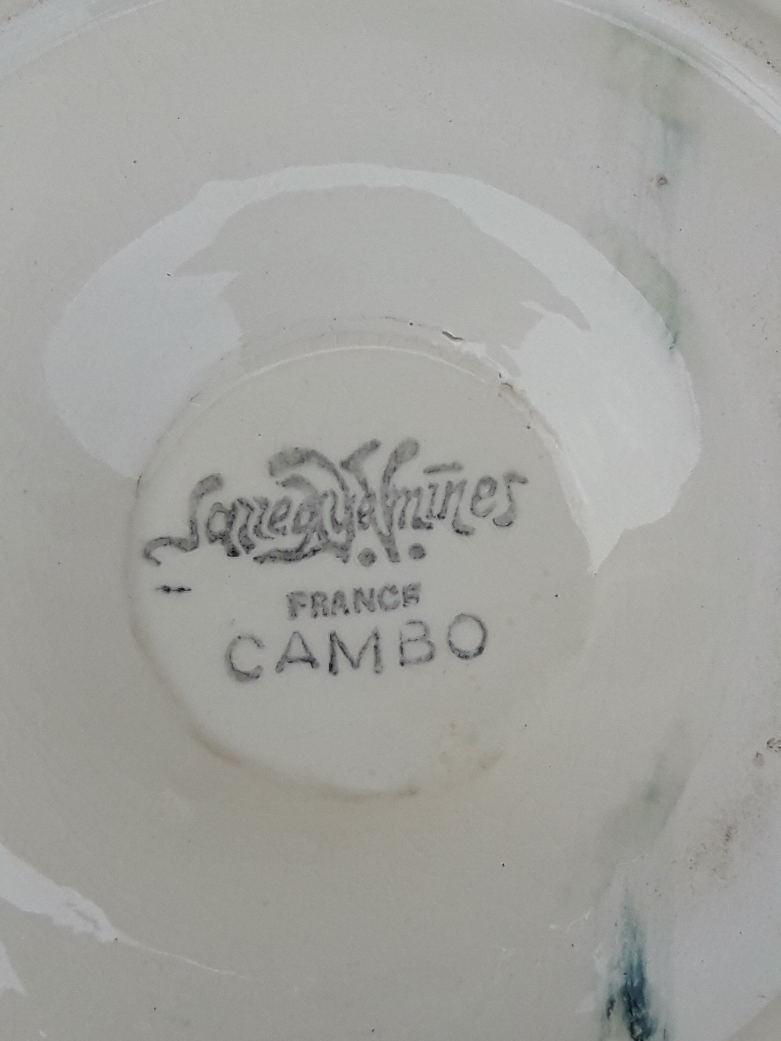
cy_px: 520
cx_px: 390
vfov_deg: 63.4
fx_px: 842
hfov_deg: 49.7
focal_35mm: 28
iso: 40
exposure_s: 1/610
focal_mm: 3.7
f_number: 1.9
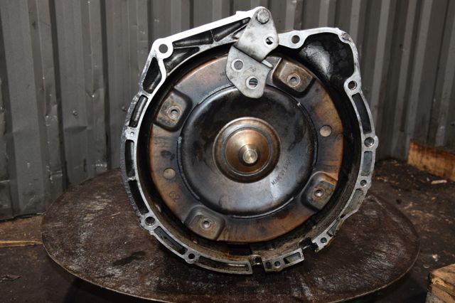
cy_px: 152
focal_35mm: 48
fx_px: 606
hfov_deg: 41.1
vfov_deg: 28.0
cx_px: 228
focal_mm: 32
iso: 1600
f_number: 5.6
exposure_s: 1/60
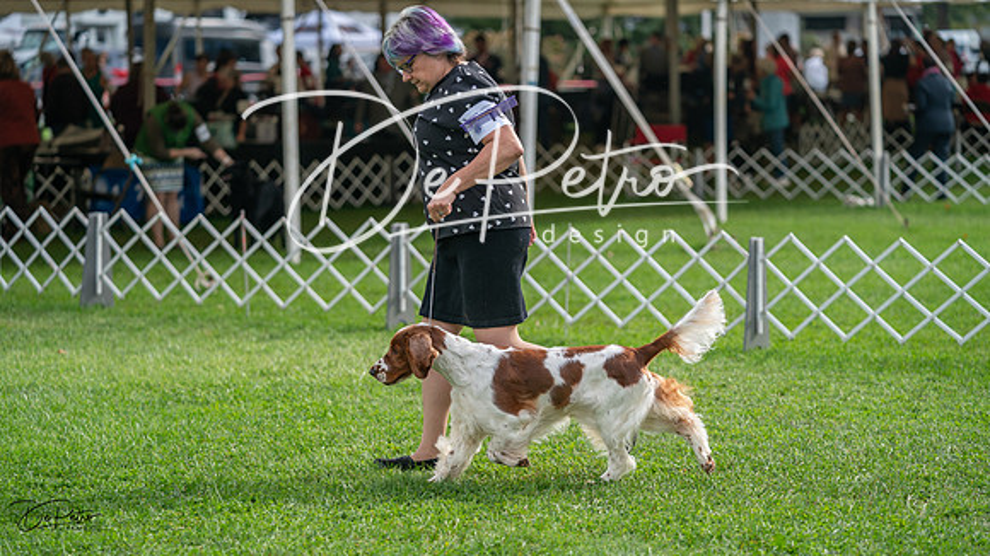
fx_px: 2667
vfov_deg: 11.9
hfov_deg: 21.0
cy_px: 278
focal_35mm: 102
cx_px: 495
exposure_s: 1/1000
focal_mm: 97
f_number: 2.8
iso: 100
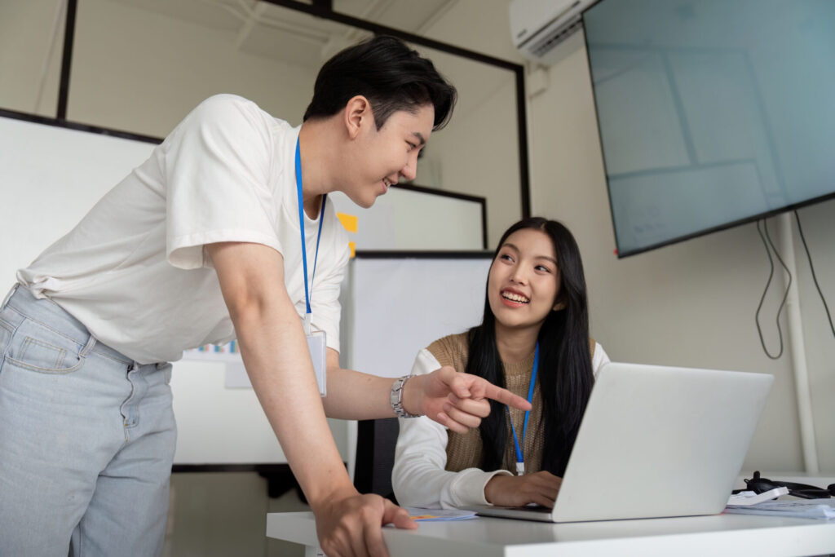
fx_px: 789
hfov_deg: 55.8
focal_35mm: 34
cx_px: 418
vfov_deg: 38.9
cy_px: 278
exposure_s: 1/1000
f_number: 2.8
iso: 1000
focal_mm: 34
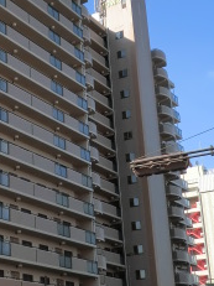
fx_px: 594
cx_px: 33
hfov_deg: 20.1
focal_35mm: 72
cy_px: 131
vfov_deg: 27.0
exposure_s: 1/640
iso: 50
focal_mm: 4.7
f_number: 2.8
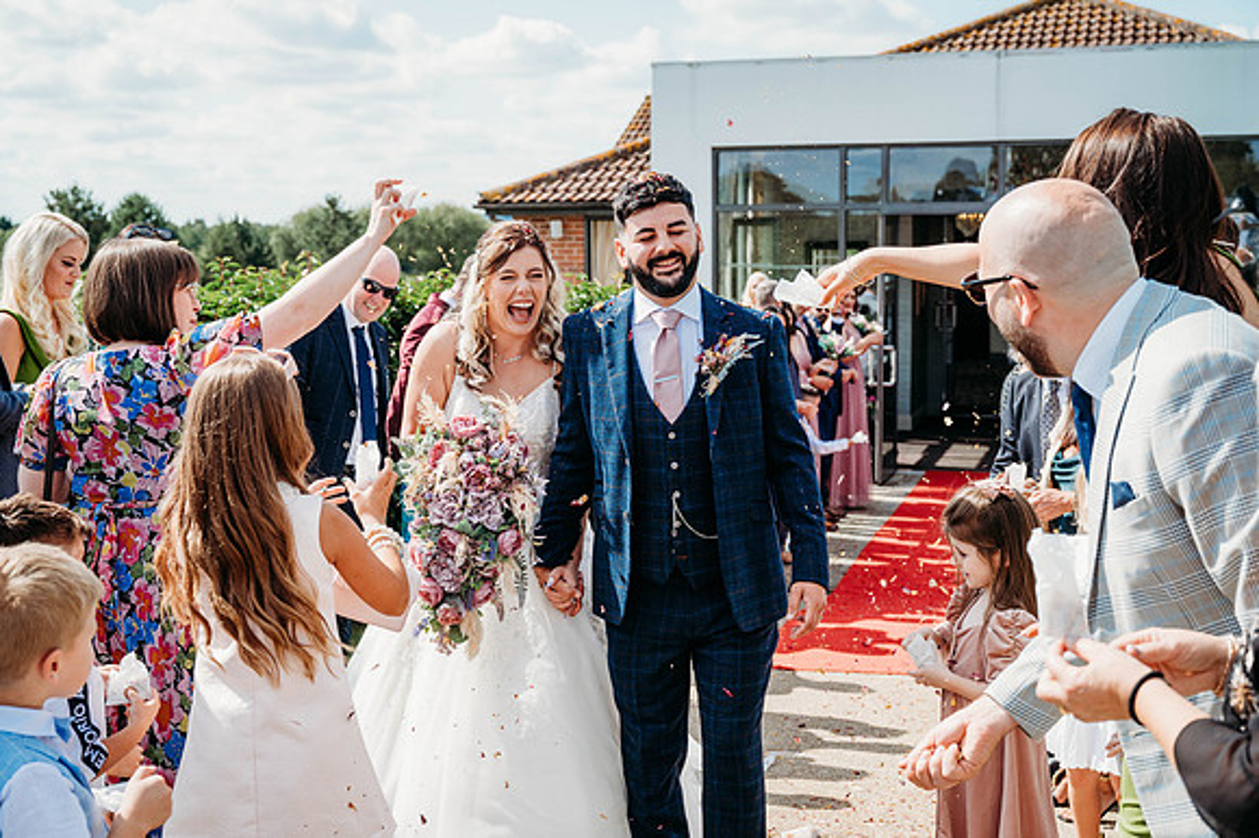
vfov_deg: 28.6
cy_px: 419
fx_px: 1643
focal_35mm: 47
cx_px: 630
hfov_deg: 41.9
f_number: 5
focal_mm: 47
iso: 200
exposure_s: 1/800
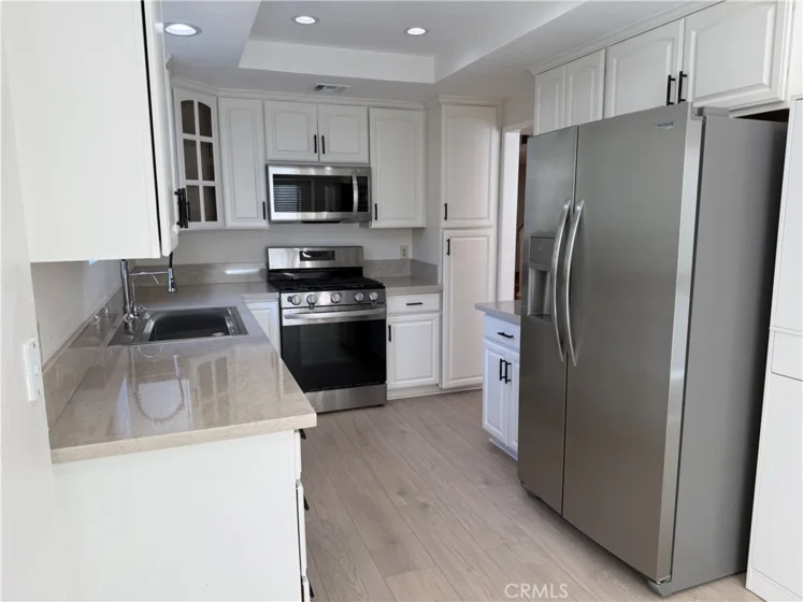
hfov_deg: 71.6
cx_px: 402
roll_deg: +0.0
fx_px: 557
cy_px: 301
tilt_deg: -8.0
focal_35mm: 24
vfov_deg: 56.8
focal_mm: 6.76
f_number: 1.78
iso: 64
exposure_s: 1/274
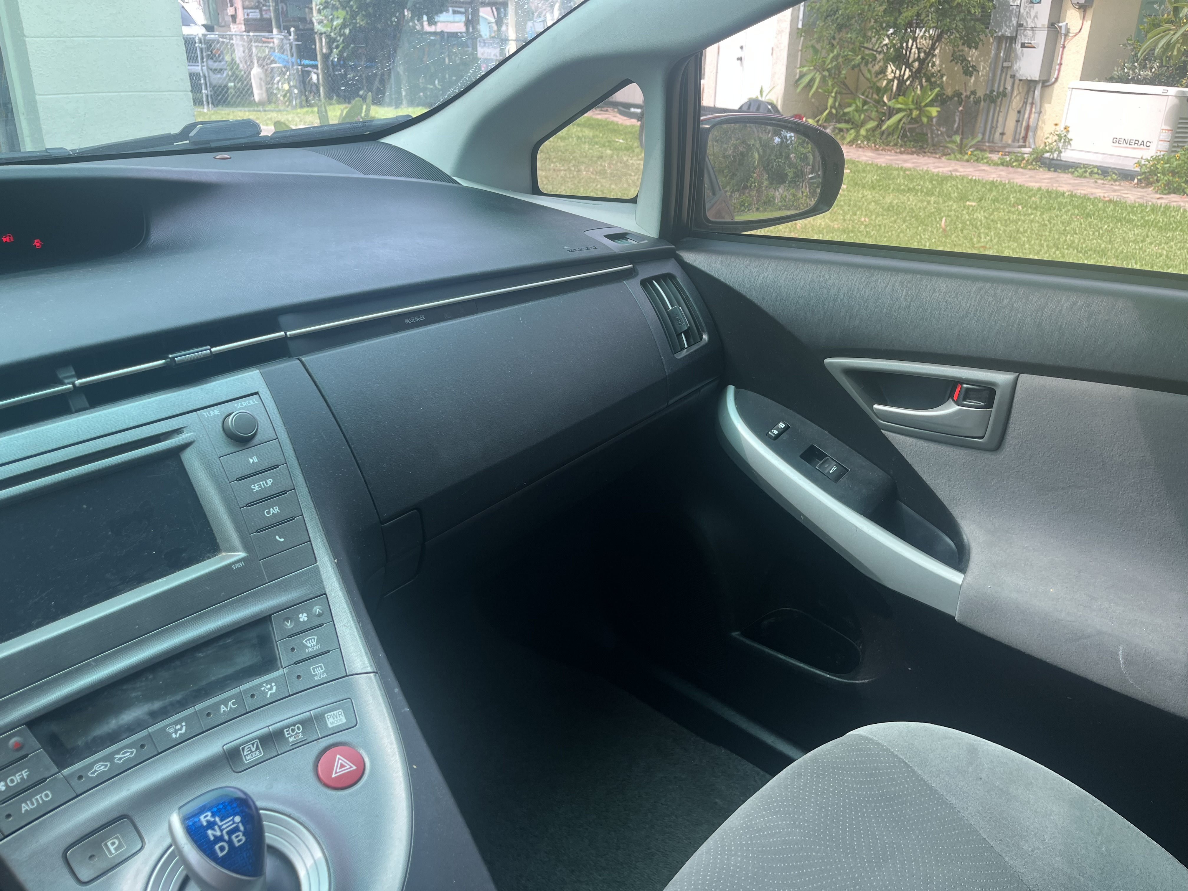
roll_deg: -1.0
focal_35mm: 26
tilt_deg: -22.3
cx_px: 594
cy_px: 446
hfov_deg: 67.3
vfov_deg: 53.1
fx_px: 892
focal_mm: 5.1
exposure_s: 1/163
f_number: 1.6
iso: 40
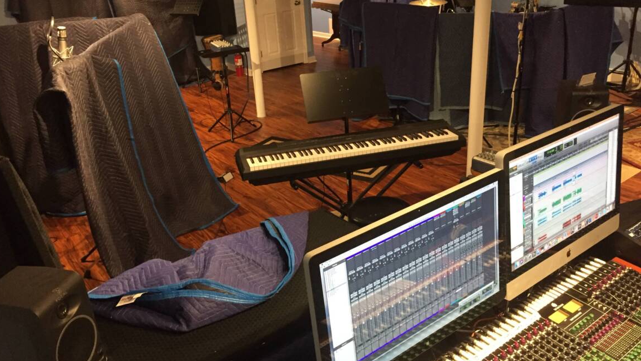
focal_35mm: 32
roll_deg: +3.1
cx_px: 317
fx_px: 544
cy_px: 172
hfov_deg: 61.0
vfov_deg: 36.7
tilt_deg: -25.2
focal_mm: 4.15
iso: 250
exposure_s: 1/30
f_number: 2.2
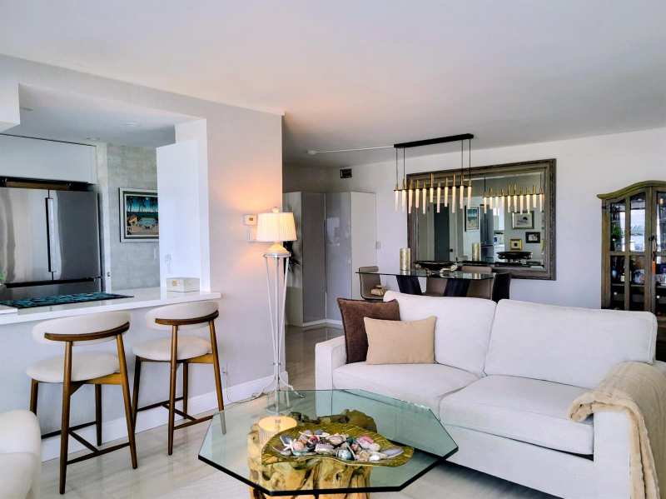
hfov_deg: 67.3
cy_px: 250
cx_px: 333
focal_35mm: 26
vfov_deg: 53.0
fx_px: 500
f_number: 1.8
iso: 160
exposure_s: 1/120
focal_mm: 5.4
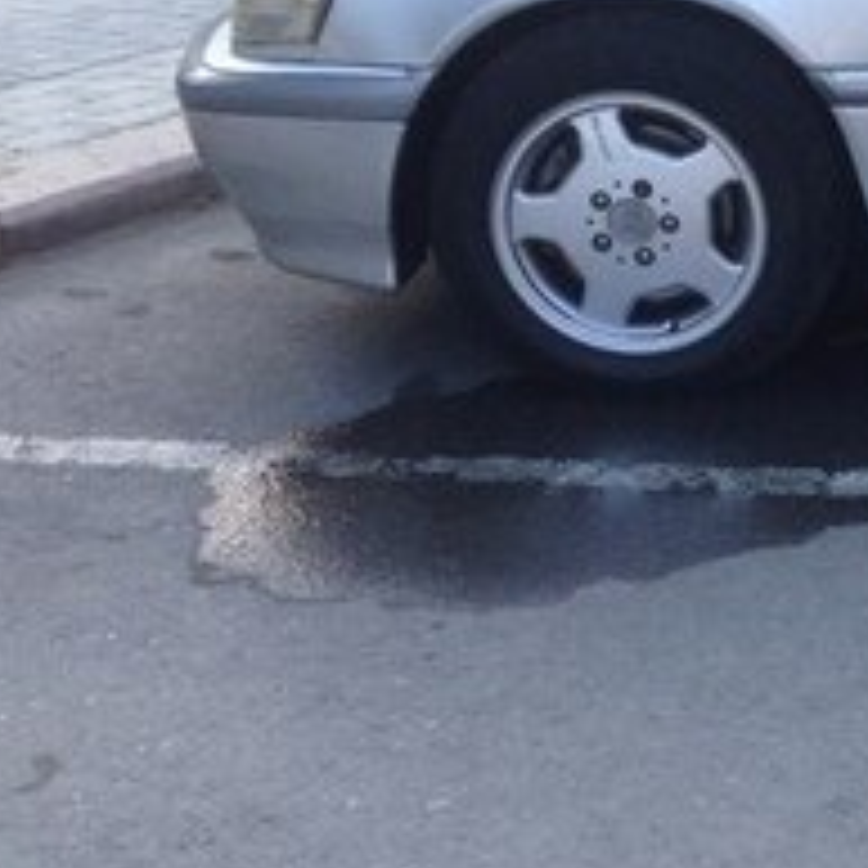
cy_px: 421
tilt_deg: -17.5
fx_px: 2837
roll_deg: -1.3
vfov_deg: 17.4
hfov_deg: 15.6
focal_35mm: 100
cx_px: 1412
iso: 50
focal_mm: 4.12
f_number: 2.4
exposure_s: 1/298
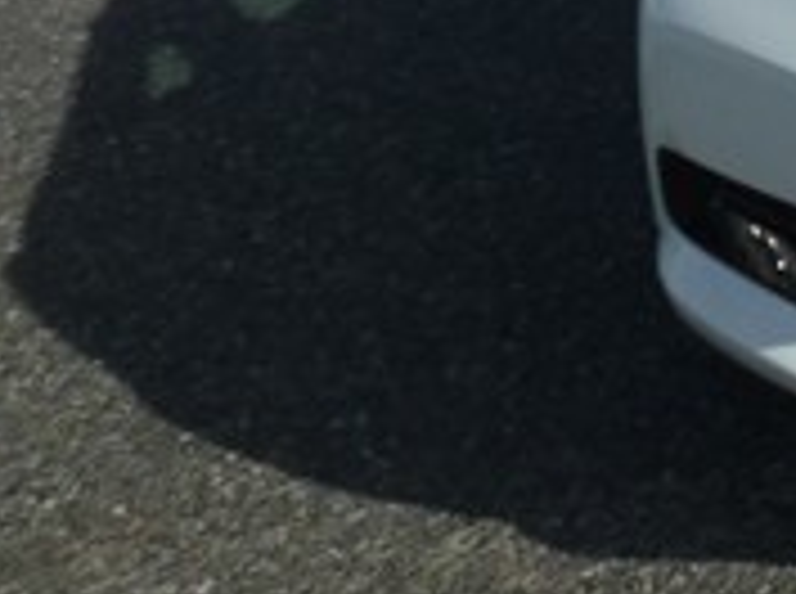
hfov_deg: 18.5
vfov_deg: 15.5
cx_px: 1354
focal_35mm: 87
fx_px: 1997
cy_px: -324
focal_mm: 4.3
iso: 100
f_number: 9
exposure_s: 1/320
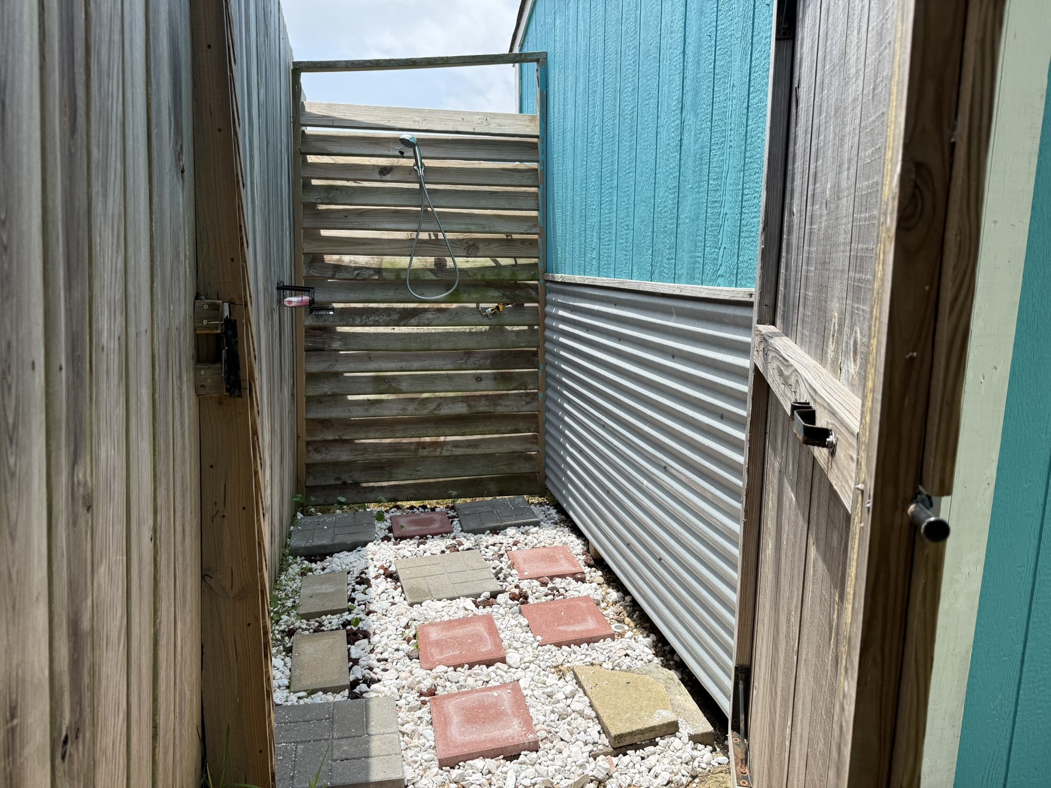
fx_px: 729
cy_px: 394
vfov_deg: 56.8
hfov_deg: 71.6
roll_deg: +0.0
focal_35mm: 24
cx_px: 526
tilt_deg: -9.3
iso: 80
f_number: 1.78
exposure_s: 1/2611
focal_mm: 6.76
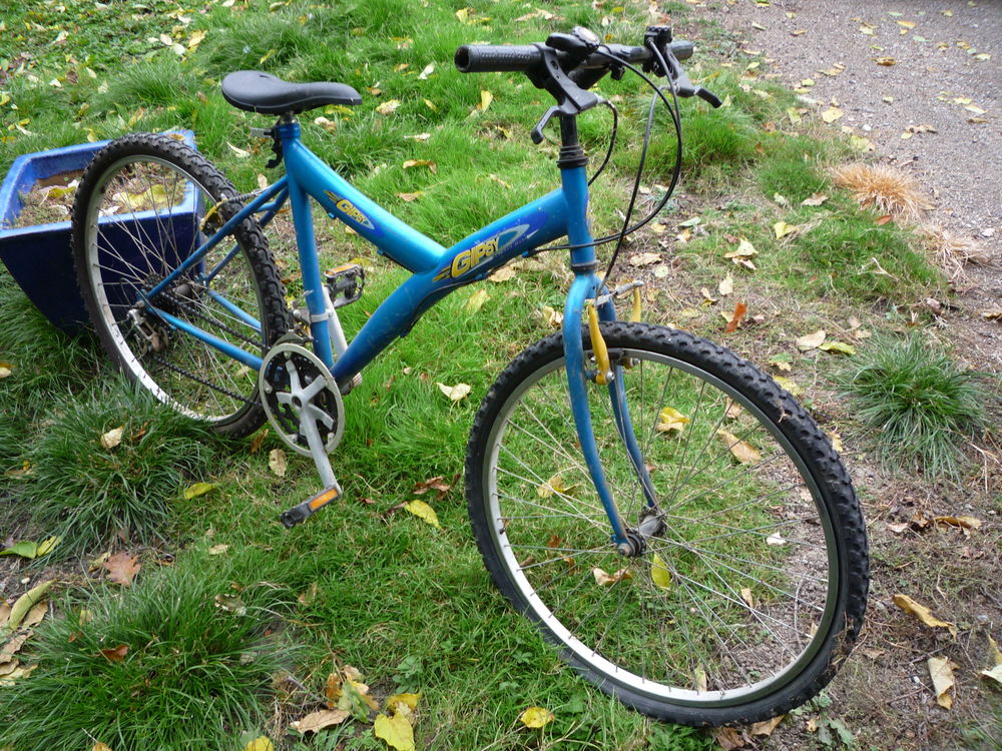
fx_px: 868
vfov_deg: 46.8
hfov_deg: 60.0
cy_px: 376
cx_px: 501
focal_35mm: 30
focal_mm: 5.2
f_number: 3.3
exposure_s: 1/40
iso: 100
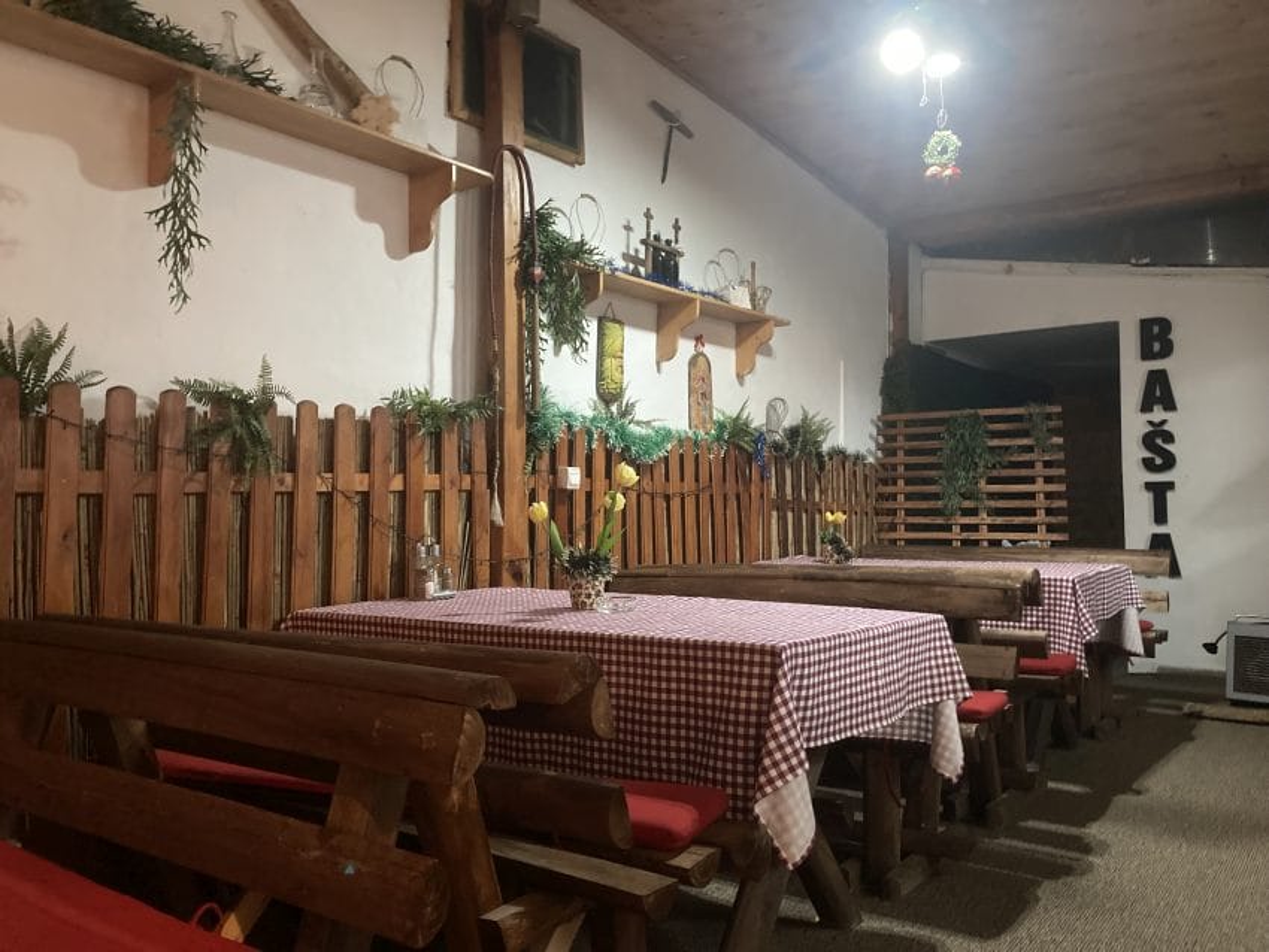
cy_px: 476
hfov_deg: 63.4
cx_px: 634
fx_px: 1027
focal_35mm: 28
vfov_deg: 49.8
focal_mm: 3.99
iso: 640
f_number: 1.8
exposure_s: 1/25
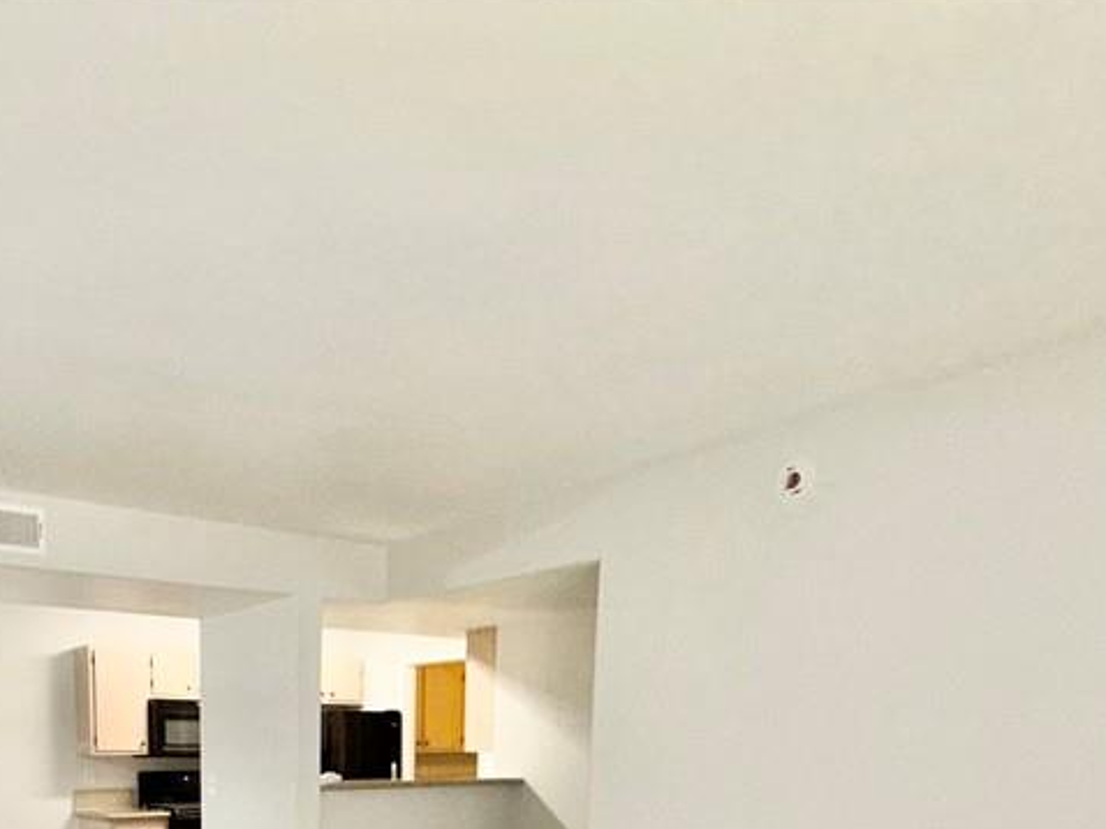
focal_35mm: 30
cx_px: 280
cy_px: 875
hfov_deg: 57.1
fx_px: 958
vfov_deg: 39.6
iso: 160
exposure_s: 1/60
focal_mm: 2.22
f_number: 2.2
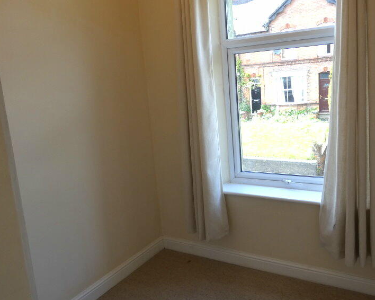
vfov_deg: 53.1
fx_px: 300
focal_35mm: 27
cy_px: 135
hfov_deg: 63.4
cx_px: 227
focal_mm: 3.6
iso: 80
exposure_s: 1/160
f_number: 2.8
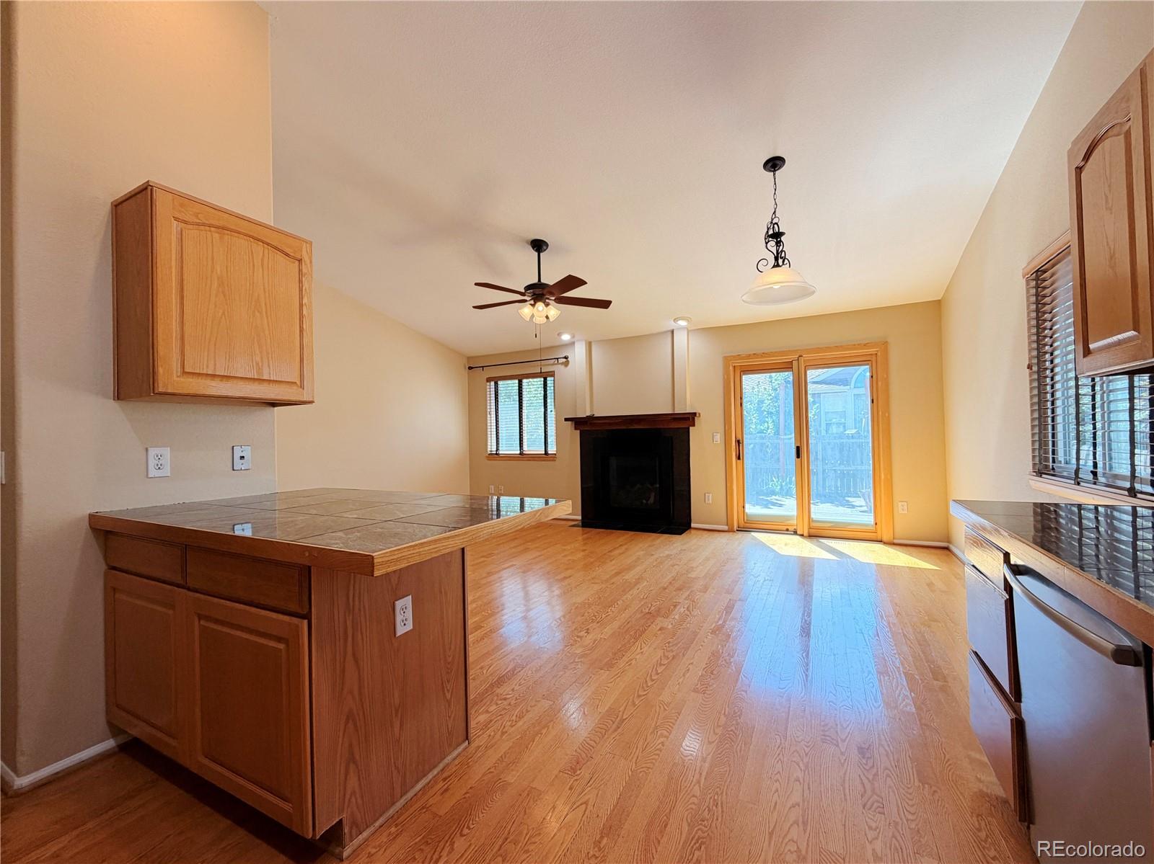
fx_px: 467
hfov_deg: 102.1
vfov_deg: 85.6
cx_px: 577
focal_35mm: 14
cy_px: 432
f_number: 2.2
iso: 100
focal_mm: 2.22
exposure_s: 1/120
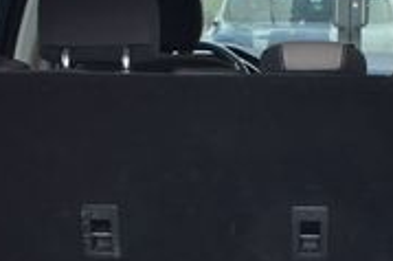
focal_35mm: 118
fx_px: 1287
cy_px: 298
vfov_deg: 11.4
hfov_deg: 17.2
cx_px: 323
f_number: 8
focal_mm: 22
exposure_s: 1/80
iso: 400
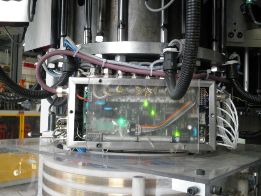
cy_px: 98
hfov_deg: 51.4
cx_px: 130
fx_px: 271
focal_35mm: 36
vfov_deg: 39.7
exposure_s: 1/15
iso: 160
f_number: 3.1
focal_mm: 6.4
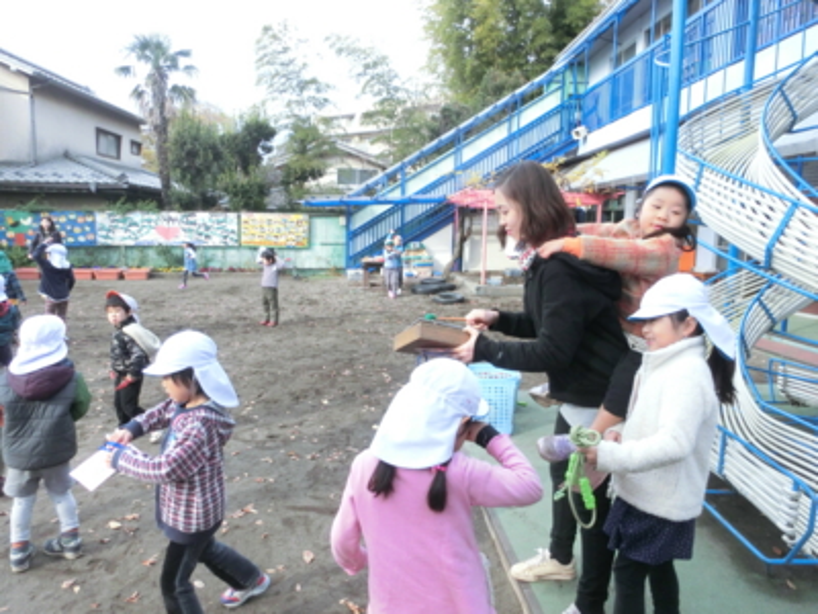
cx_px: 409
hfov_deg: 71.6
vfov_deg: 56.8
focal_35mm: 24
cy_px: 307
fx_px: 567
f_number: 3
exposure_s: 1/1000
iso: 400
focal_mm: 4.24
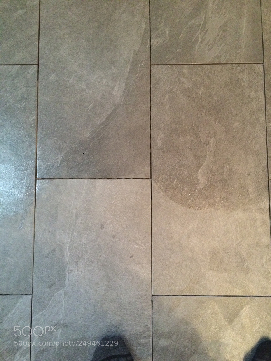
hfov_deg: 48.2
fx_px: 303
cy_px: 180
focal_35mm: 29
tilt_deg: -84.4
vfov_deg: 61.7
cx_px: 136
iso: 400
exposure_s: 1/15
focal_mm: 4.15
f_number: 2.2
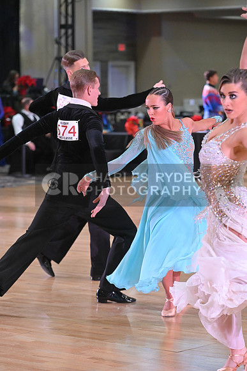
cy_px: 186
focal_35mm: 135
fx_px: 1388
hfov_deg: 10.2
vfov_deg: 15.2
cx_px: 124
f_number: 5
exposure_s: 1/400
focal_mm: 135
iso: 3200
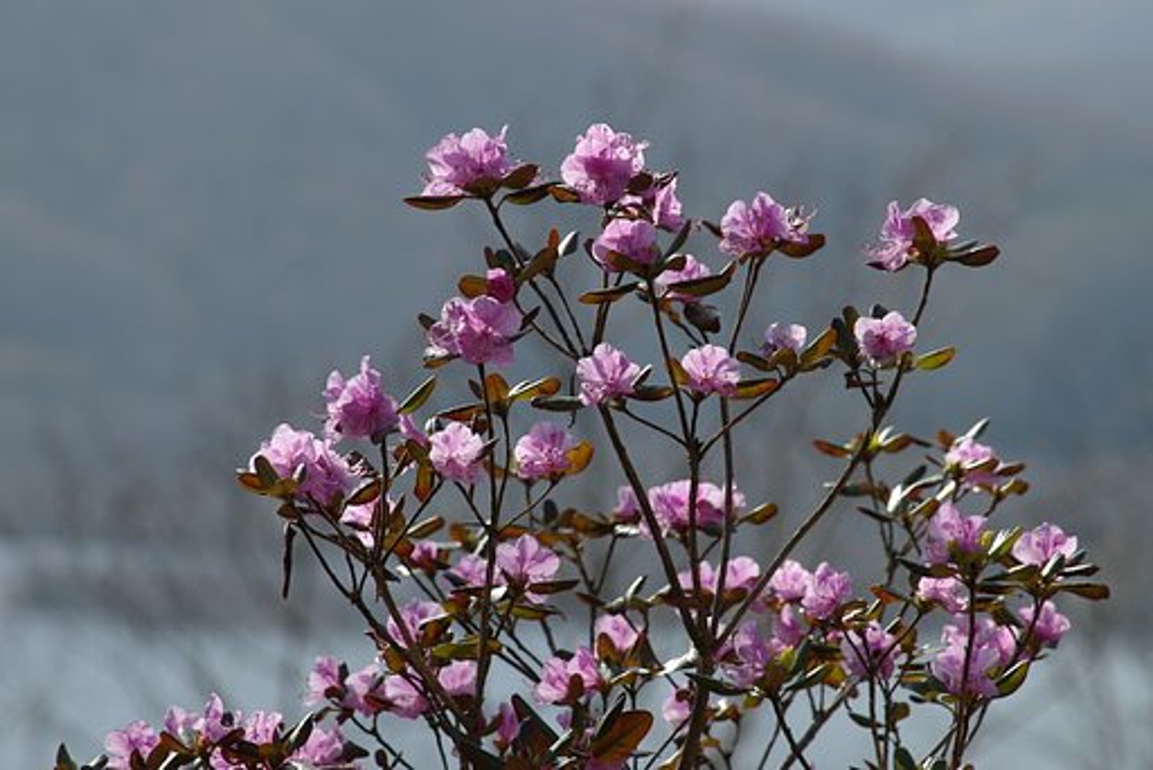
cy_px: 385
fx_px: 6489
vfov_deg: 6.8
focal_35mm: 202
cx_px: 576
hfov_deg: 10.2
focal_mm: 135
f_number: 10
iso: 200
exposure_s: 1/400
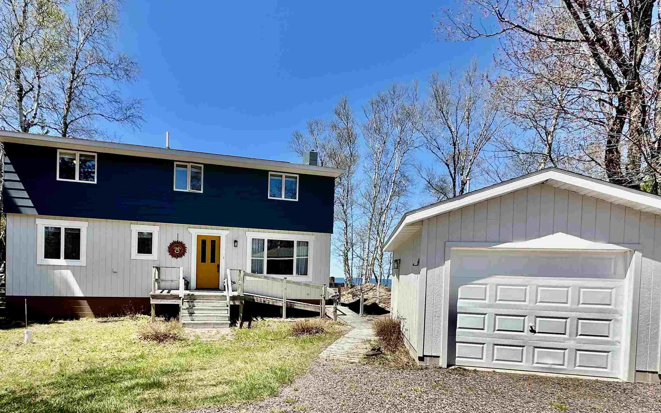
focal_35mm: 20
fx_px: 360
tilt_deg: -1.3
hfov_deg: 84.5
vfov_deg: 58.0
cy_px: 283
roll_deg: -3.0
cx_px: 282
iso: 50
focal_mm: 2.22
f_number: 2.2
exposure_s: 1/1366
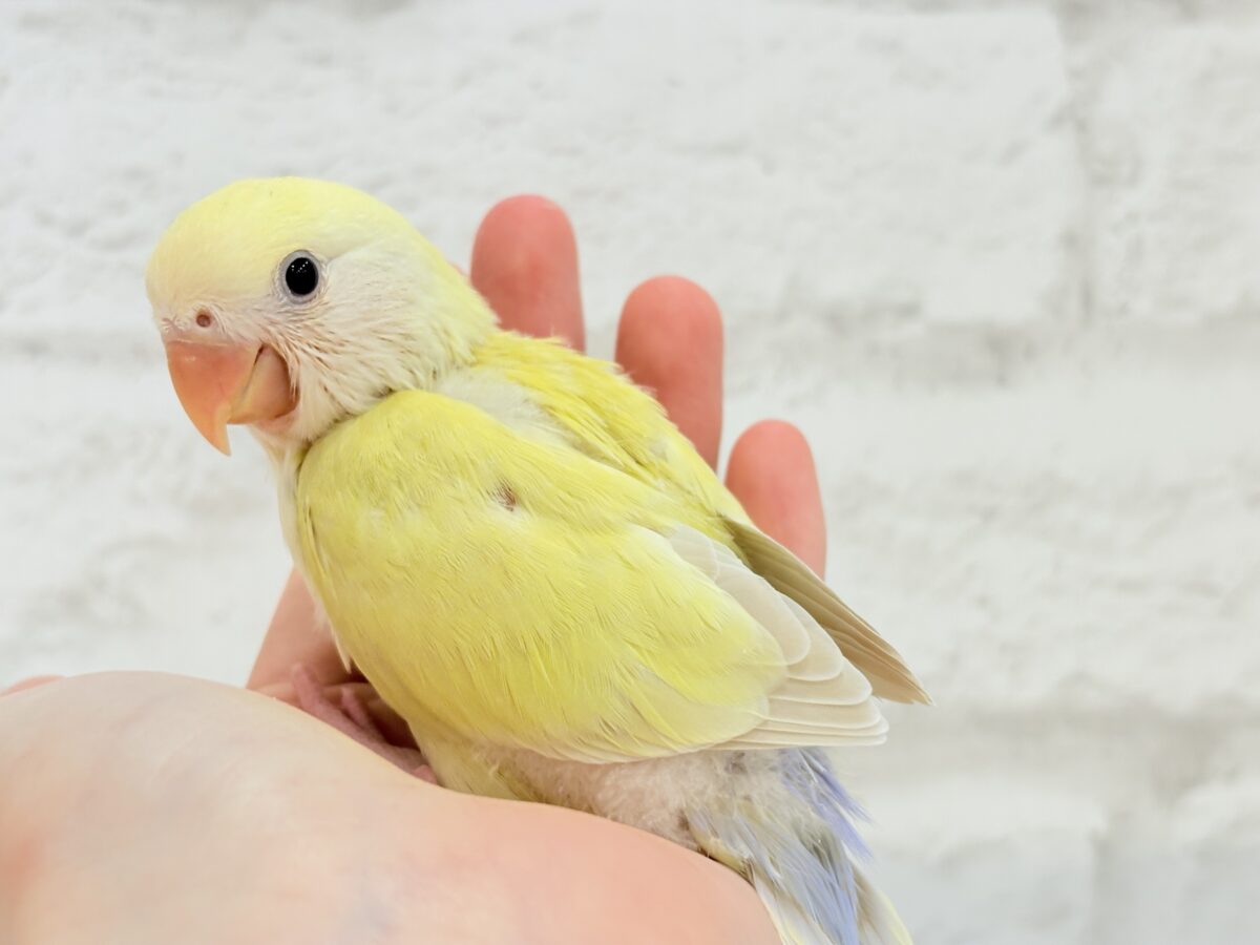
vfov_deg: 28.0
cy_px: 472
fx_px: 1893
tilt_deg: -4.9
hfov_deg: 36.8
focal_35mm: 52
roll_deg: +1.0
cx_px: 630
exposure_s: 1/100
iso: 64
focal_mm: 5.96
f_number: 1.6
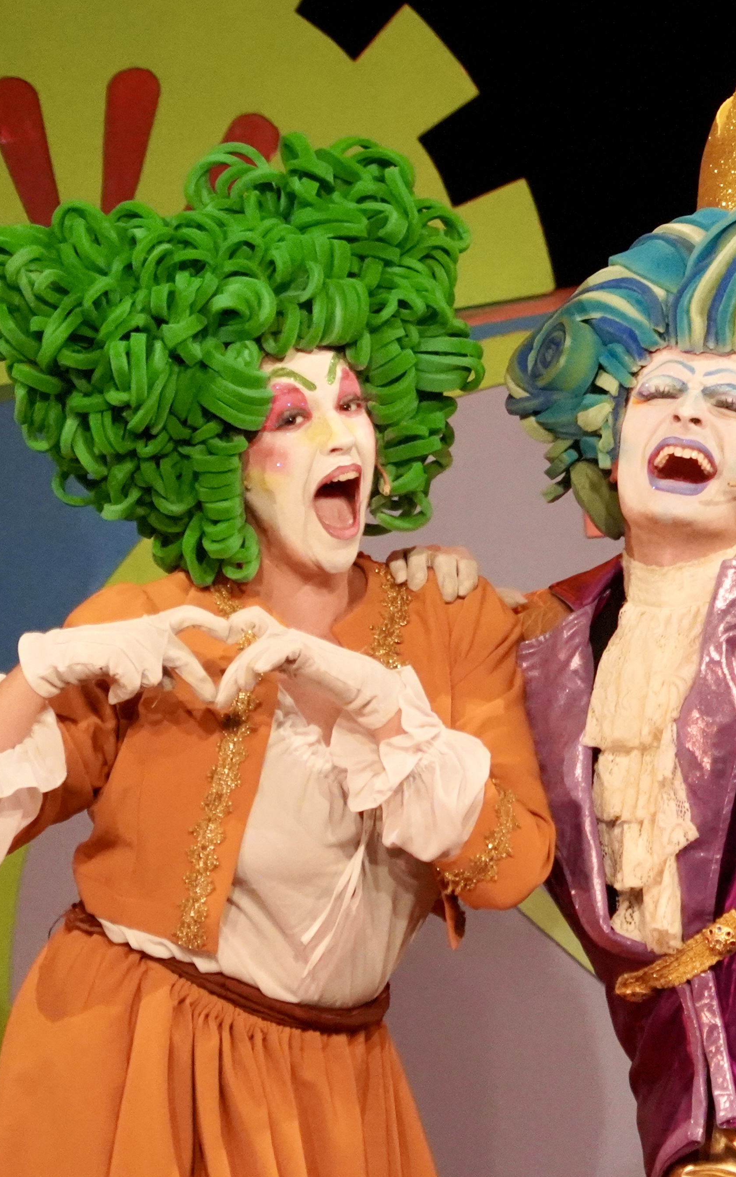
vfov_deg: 5.7
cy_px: 589
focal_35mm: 368
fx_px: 11810
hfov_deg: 3.6
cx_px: 532
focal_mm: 240
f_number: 6.3
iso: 10000
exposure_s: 1/250
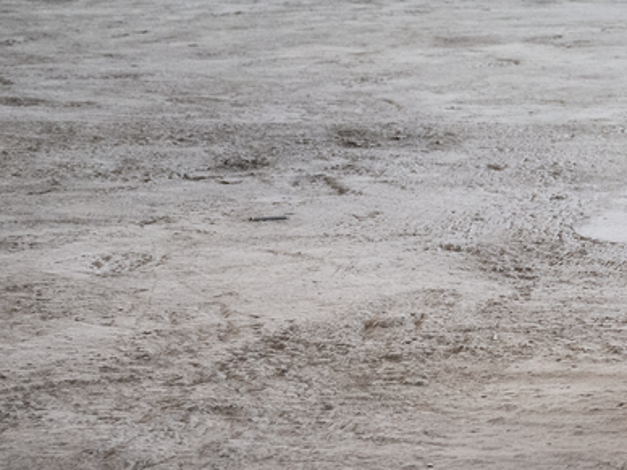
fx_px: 1917
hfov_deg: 16.4
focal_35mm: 106
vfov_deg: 13.4
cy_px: -174
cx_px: 1031
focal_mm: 28.5
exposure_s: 1/320
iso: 2500
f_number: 5
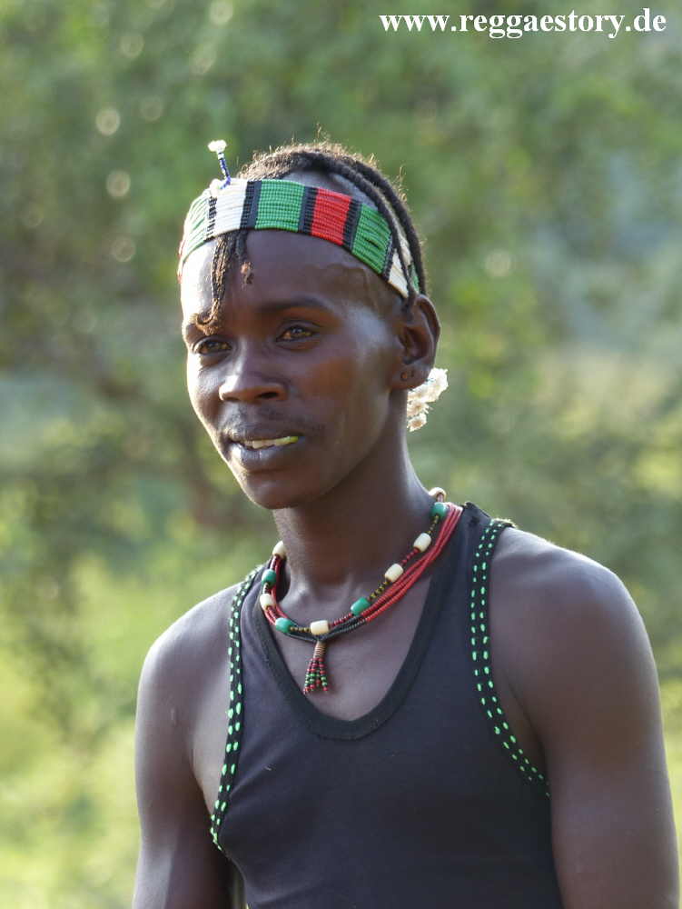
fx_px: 12520
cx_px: 341
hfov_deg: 3.1
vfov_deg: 4.2
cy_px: 454
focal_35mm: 477
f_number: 3.5
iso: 100
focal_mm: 85.8
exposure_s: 1/100
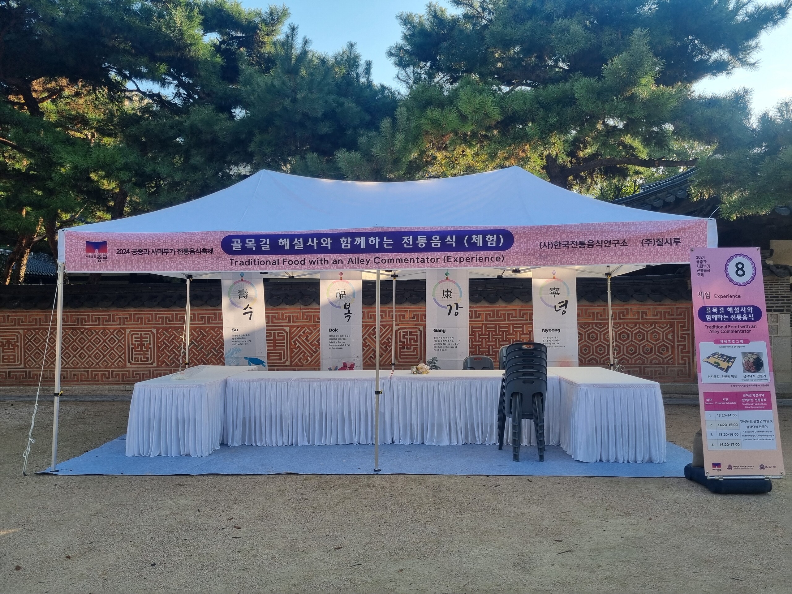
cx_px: 396
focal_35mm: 26
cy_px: 297
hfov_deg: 67.3
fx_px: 595
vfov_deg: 53.1
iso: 50
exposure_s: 1/684
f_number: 1.8
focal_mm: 5.4
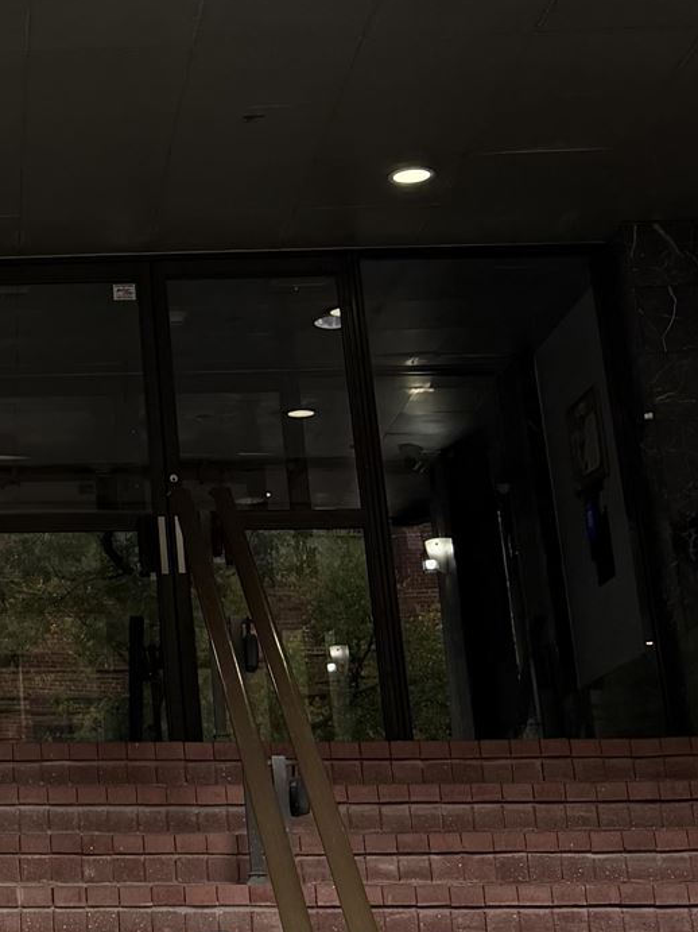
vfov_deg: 23.9
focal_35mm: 80
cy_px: 144
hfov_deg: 17.3
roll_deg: -0.1
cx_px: -217
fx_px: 2152
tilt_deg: +21.5
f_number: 1.78
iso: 80
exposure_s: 1/551
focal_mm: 6.76
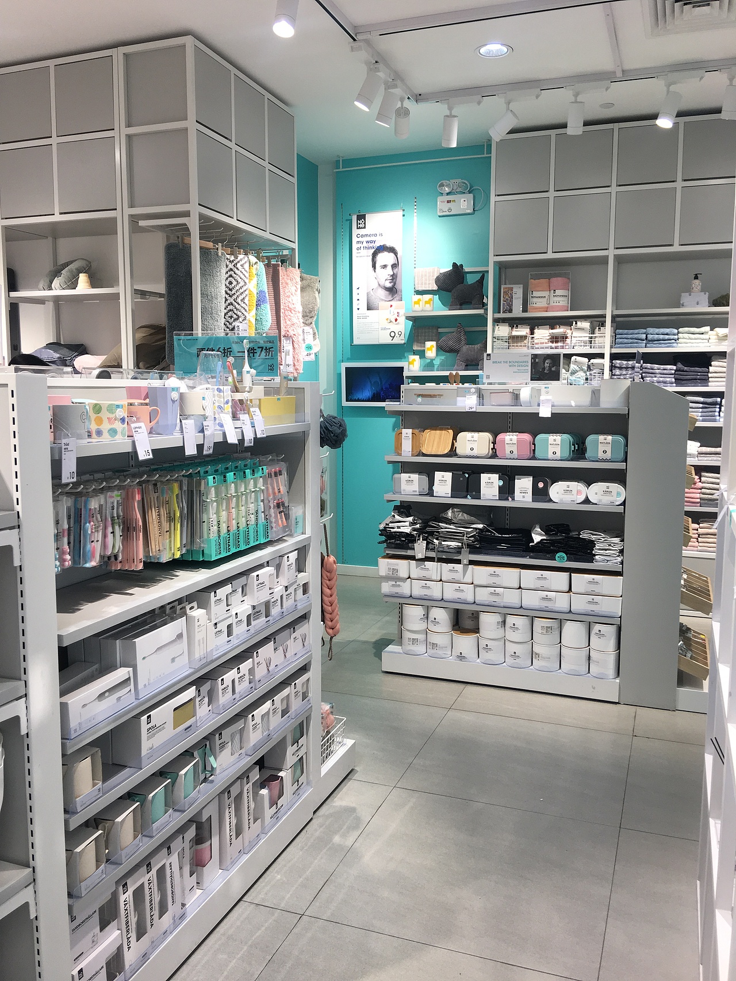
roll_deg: -0.3
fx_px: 822
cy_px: 490
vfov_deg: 61.7
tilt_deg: -5.8
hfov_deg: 48.2
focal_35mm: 29
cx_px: 368
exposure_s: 1/100
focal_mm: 4.15
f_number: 2.2
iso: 32
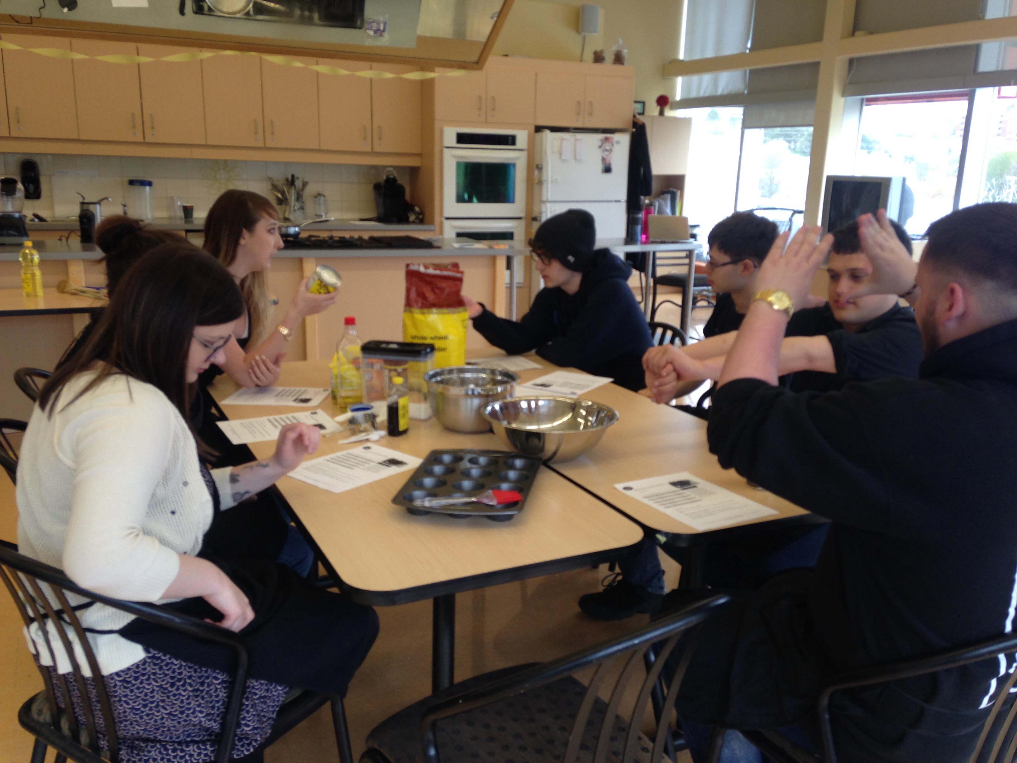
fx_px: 970
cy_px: 382
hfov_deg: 55.4
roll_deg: -0.9
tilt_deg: -13.7
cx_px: 508
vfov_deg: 42.9
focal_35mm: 33
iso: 64
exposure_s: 1/120
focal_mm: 4.12
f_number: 2.4
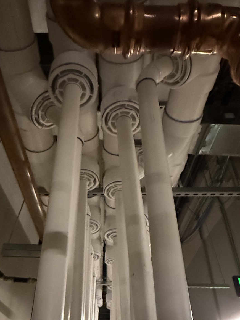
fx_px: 268
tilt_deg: +35.0
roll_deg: -3.8
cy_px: 208
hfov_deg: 47.9
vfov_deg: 60.5
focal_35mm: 29
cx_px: 95
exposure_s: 1/33
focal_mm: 2.22
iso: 1600
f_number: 2.2
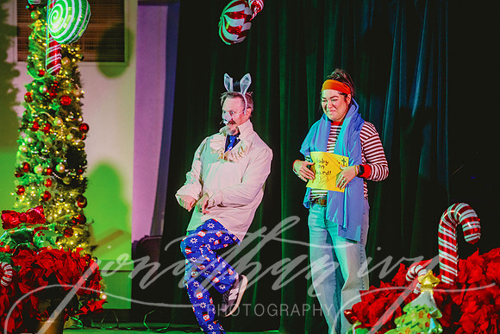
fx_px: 2431
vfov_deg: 7.9
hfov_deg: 11.7
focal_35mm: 175
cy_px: 167
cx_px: 250
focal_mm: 175
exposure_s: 1/320
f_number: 2.8
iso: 2000
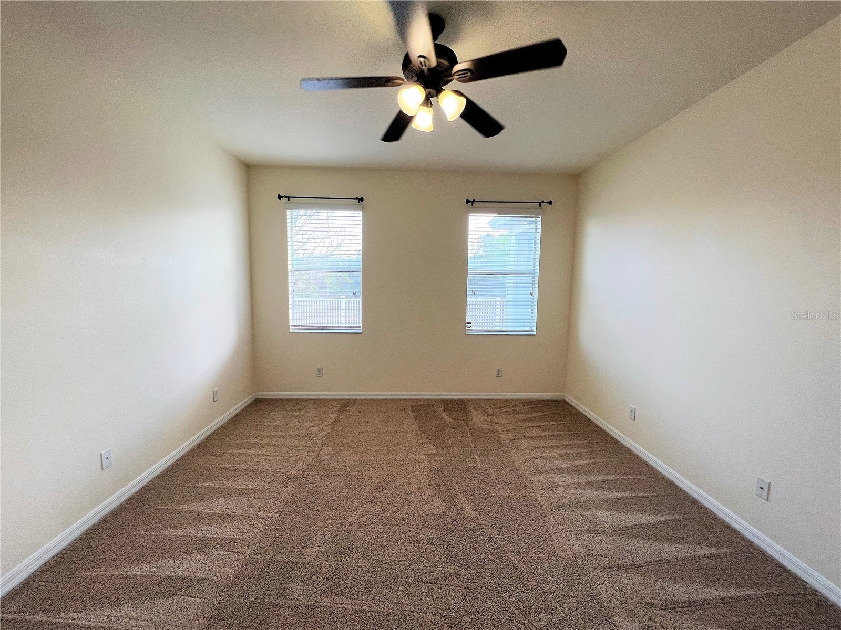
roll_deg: -0.8
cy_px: 315
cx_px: 420
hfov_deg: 106.2
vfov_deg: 89.9
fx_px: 316
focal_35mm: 13
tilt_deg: -5.2
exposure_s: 1/122
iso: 80
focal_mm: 1.57
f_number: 1.8
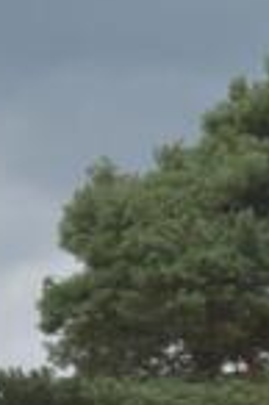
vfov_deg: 7.7
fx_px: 3000
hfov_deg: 5.1
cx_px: 477
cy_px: 307
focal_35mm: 267
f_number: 11
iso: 1600
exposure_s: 1/2000
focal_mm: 52
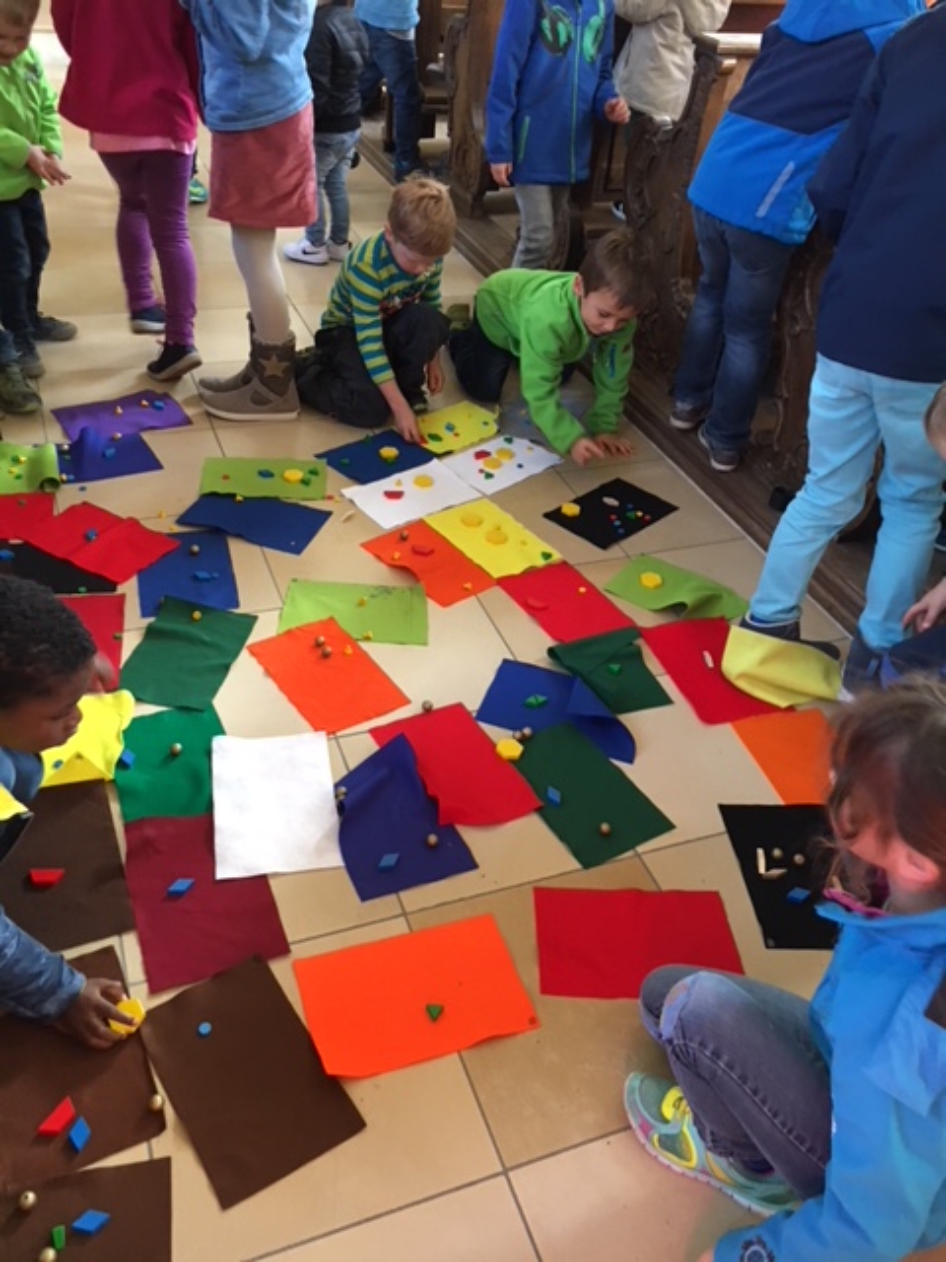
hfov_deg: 48.2
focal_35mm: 29
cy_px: 631
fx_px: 1057
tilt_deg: -36.1
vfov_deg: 61.7
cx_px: 473
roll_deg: -4.2
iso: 160
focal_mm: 4.15
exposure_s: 1/33
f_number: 2.2
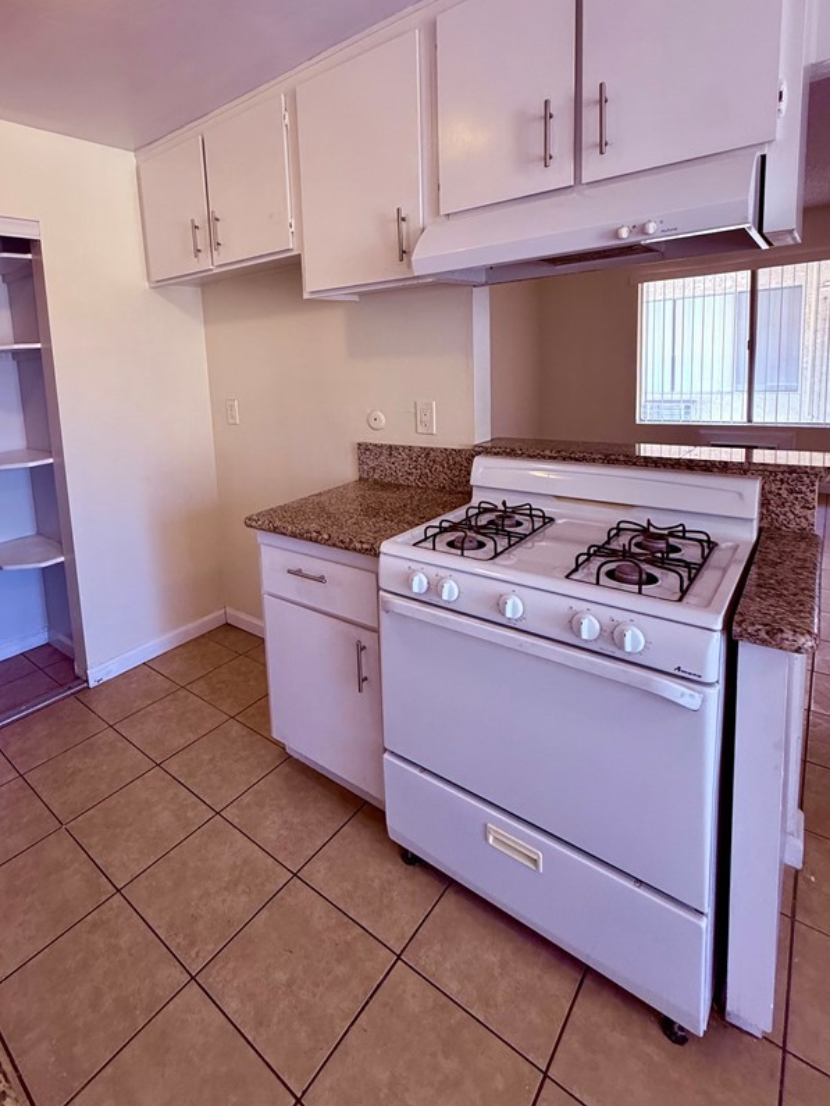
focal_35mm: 18
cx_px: 310
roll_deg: +2.9
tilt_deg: -6.5
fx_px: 575
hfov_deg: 70.4
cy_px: 435
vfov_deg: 86.5
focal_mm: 2.22
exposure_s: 1/120
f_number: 2.2
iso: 250
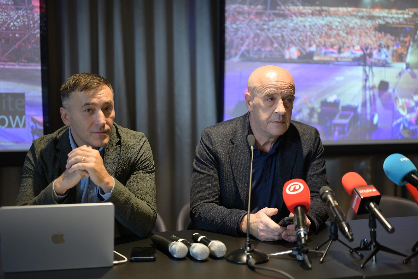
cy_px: 140
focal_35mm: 50
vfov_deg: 27.0
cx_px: 209
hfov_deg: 39.6
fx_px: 581
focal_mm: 50
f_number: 1.8
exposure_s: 1/200
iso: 1250
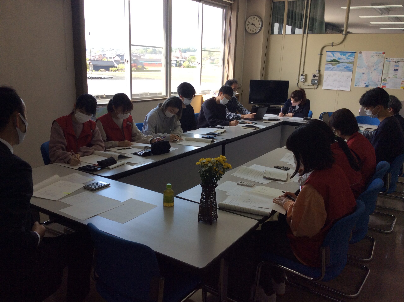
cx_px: 202
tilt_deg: -14.9
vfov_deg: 44.1
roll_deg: -2.2
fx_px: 373
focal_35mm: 32
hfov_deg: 56.9
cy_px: 151
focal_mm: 3.3
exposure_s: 1/151
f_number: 2.4
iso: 32
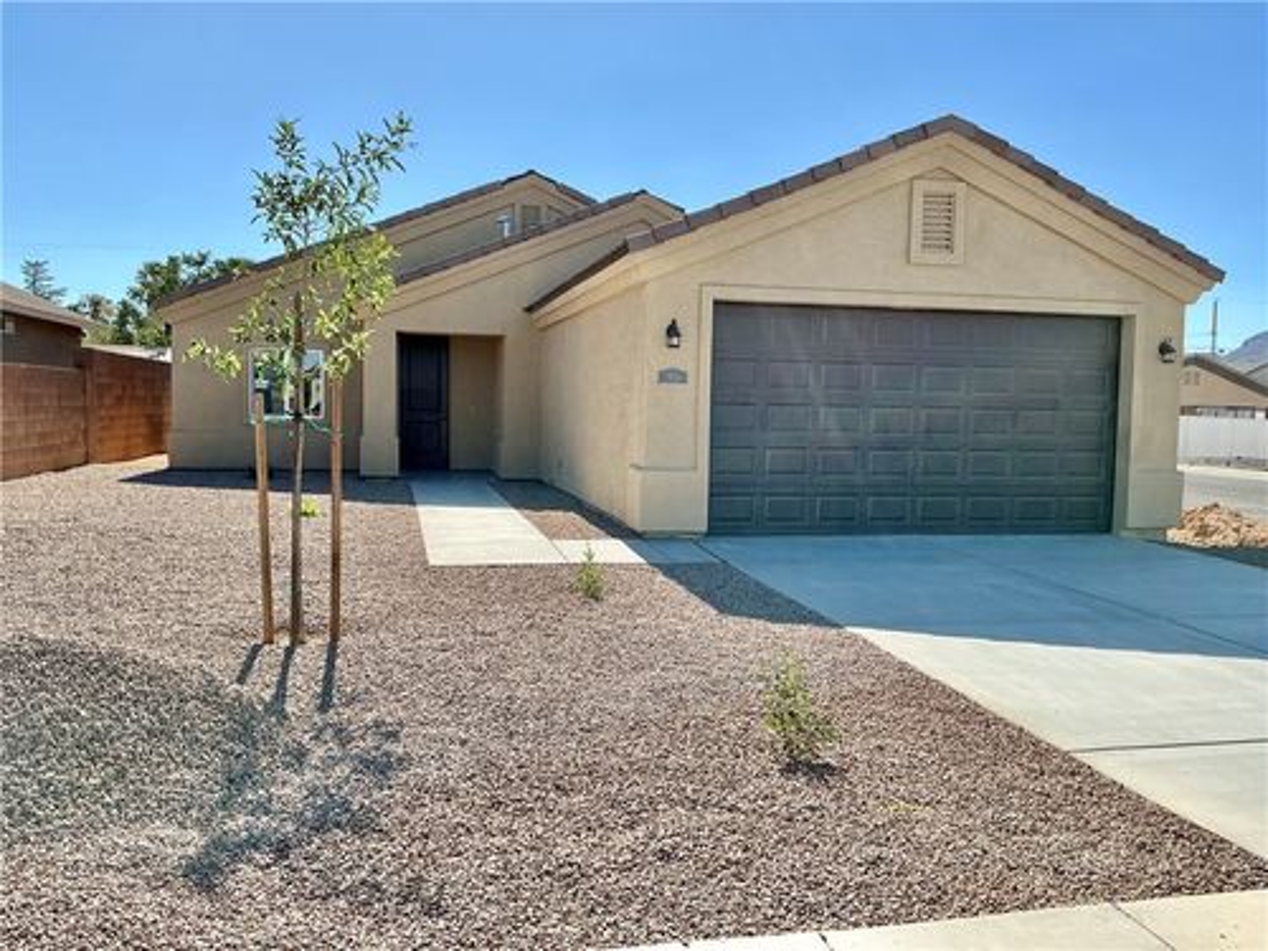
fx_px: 1062
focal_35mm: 29
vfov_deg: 48.2
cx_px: 634
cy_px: 476
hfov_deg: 61.7
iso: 25
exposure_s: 1/1848
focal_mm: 3
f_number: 1.8
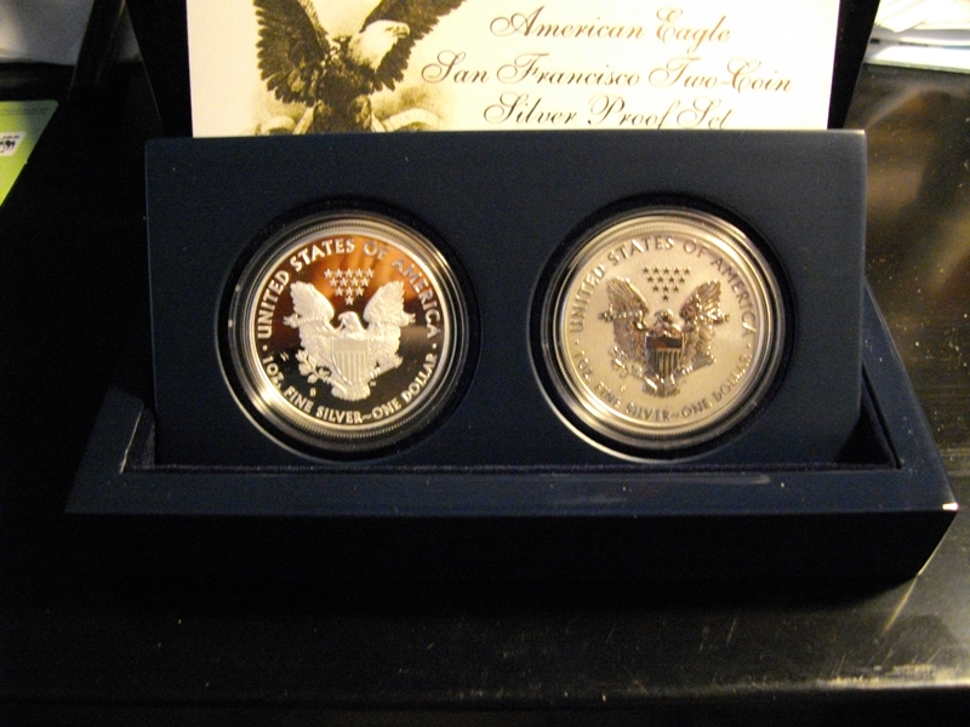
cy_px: 364
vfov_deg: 45.4
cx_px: 485
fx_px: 869
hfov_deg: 58.4
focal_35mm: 31
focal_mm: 5.7
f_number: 2.9
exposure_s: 1/40
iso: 800
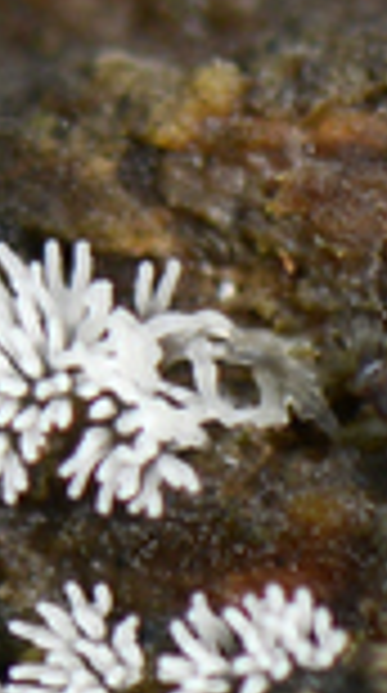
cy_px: 637
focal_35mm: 358
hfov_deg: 3.4
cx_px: 32
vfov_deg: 6.0
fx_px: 6567
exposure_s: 1/160
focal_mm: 105
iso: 500
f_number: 6.3
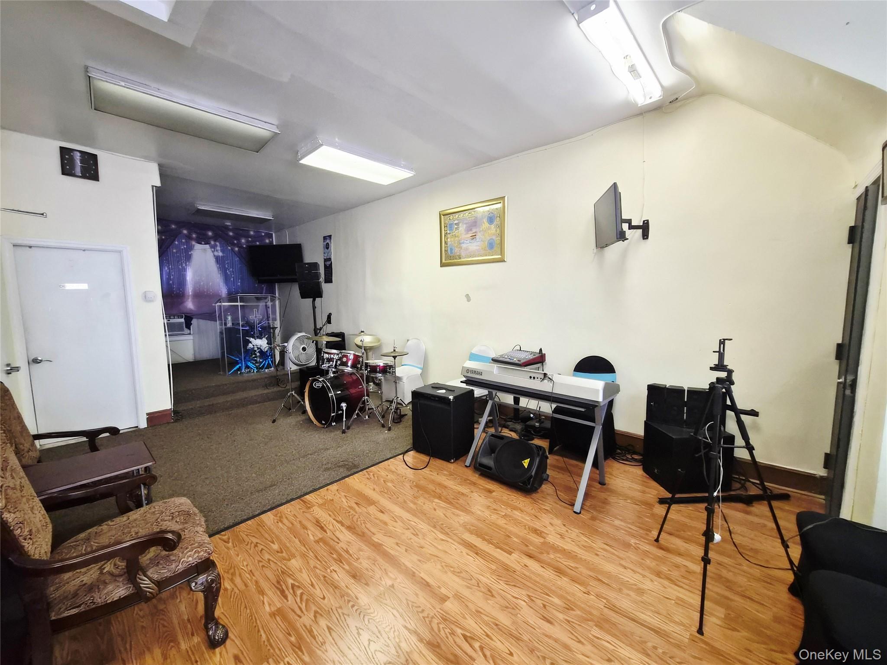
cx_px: 444
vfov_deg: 89.9
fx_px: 333
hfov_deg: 106.2
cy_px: 332
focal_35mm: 13
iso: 320
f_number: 2.2
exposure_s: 1/60.2
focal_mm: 1.7
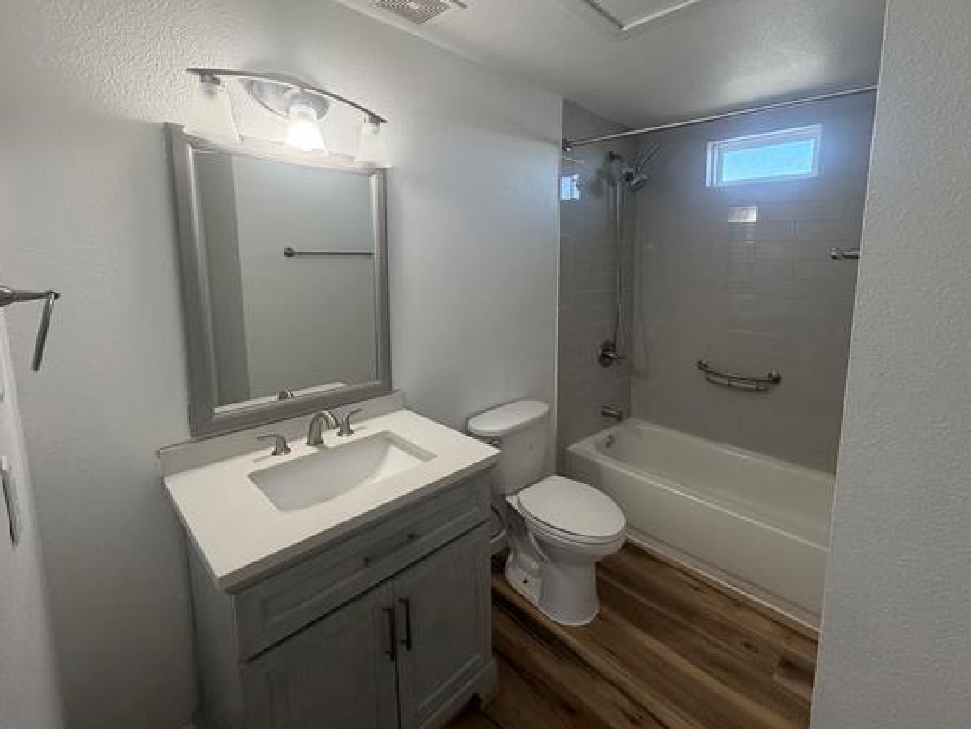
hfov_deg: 94.2
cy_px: 318
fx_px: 449
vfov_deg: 77.7
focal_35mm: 16
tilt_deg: -7.8
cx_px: 534
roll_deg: -0.1
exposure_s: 1/120
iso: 320
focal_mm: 2.22
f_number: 2.2
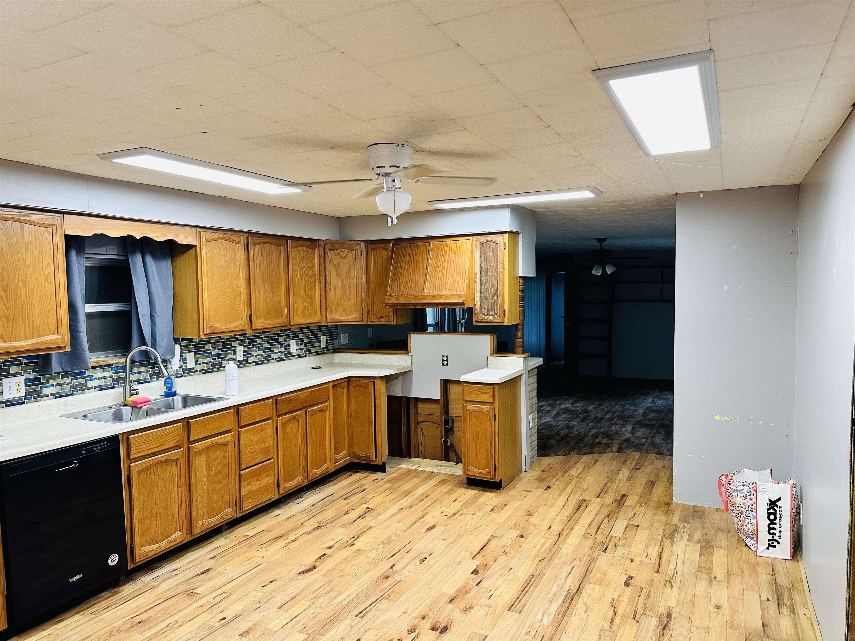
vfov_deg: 56.8
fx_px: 593
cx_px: 428
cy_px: 320
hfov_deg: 71.6
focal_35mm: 24
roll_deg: +1.3
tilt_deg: -3.1
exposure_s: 1/120
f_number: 1.78
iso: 200
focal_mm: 6.86
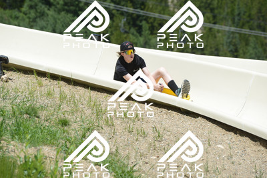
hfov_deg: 10.5
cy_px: 89
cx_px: 134
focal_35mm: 195
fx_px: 1447
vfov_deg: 7.0
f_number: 6.3
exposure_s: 1/1250
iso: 400
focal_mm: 195
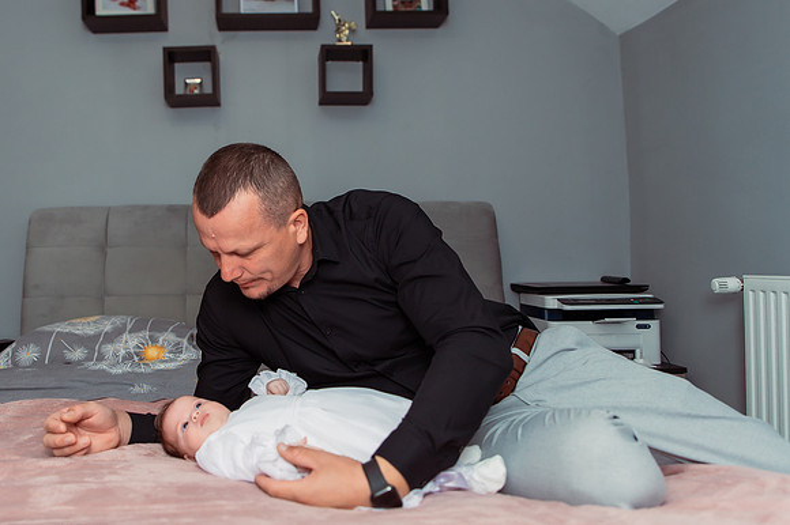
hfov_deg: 59.6
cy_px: 214
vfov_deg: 42.1
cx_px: 299
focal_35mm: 31
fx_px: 680
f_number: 3.2
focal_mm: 24
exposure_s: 1/250
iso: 320
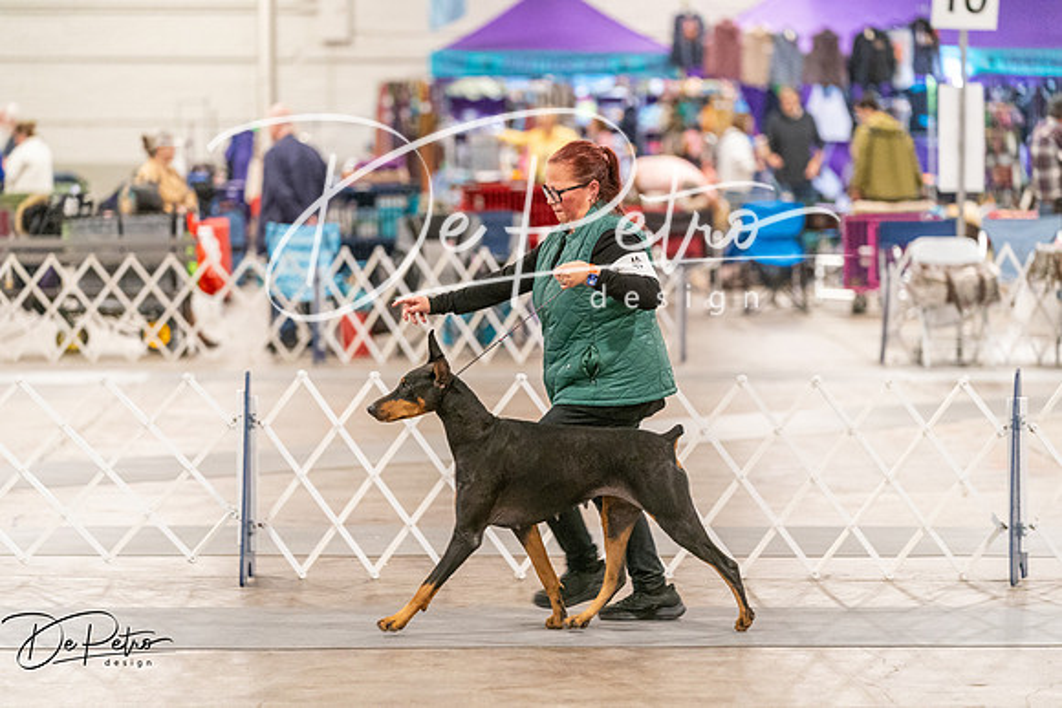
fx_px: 4780
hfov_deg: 12.7
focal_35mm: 162
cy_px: 354
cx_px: 531
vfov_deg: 8.5
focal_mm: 162
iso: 6400
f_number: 3.2
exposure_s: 1/250
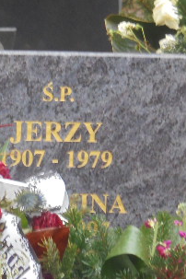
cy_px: 203
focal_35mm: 235
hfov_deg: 5.8
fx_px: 1821
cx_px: -99
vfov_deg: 8.8
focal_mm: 19.2
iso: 160
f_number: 5.1
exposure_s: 1/30
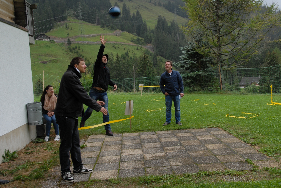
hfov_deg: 49.5
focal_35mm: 39
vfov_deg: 34.4
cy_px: 94
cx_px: 140
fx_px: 305
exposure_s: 1/160
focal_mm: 26
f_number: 6.3
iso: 320
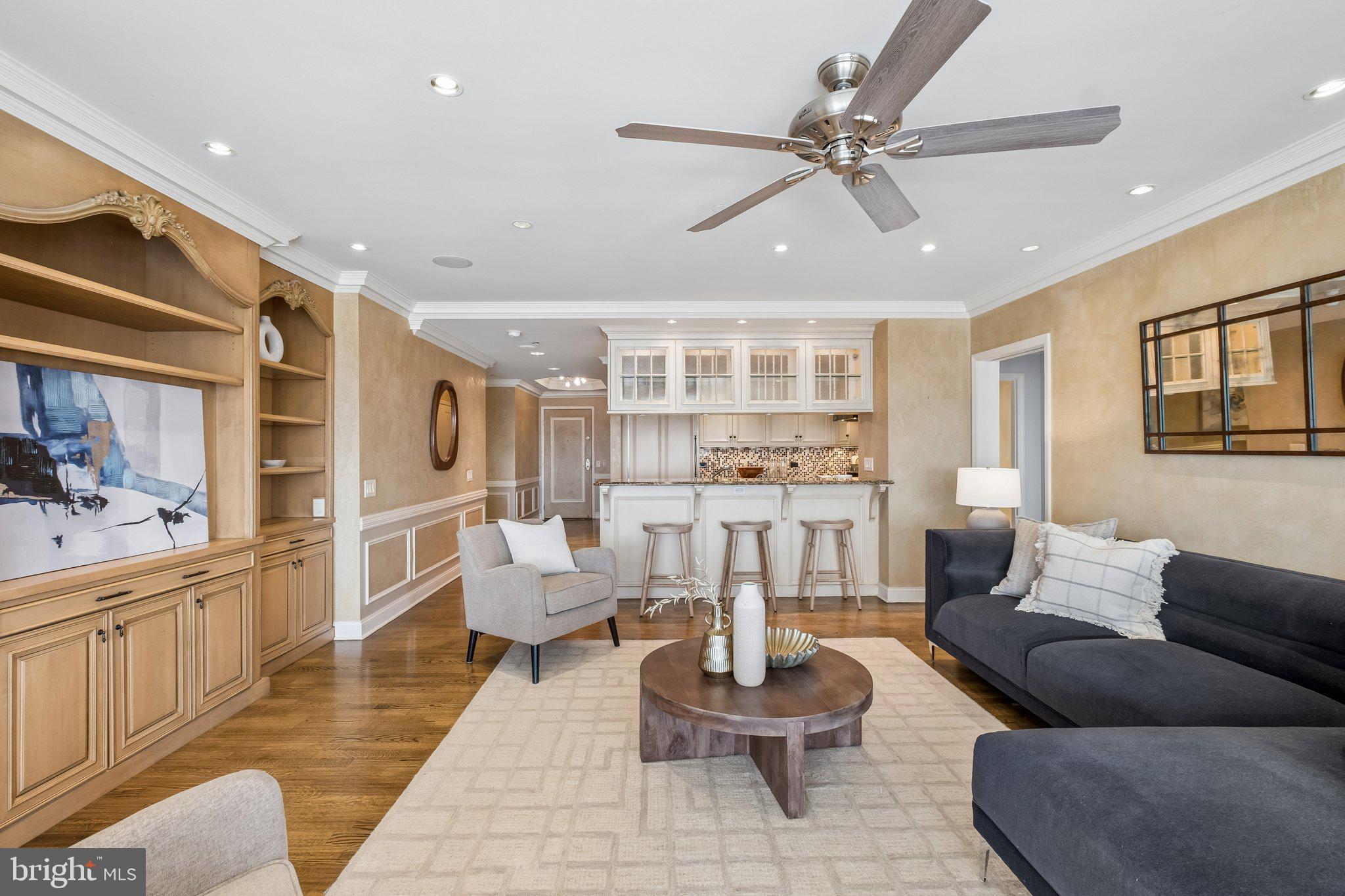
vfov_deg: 77.3
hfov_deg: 100.4
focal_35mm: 15
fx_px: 560
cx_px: 672
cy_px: 448
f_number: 8
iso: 250
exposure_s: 1/10
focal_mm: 10
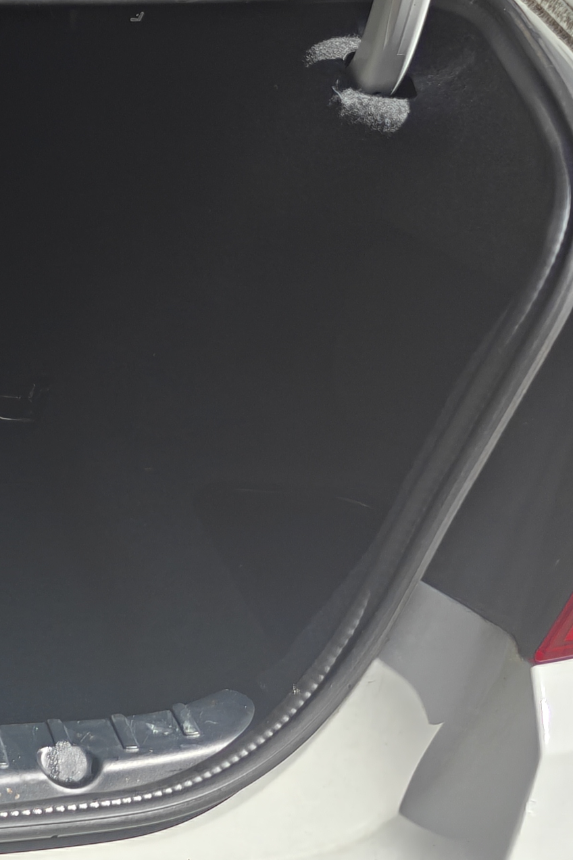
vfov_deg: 26.3
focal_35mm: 77
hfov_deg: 15.6
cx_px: -401
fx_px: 1838
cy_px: 417
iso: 100
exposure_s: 1/1291
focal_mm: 6.06
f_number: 1.6
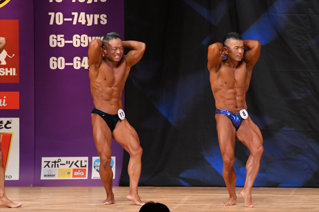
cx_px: 160
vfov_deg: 4.8
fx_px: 2524
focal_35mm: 285
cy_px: 106
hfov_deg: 7.2
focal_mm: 190
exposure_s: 1/400
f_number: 5.6
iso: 5000
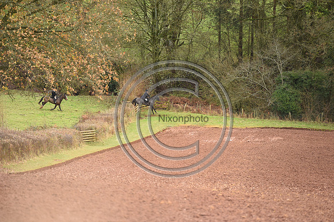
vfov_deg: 6.9
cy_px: 111
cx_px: 167
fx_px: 1854
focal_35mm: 200
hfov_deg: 10.3
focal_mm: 200
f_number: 3.5
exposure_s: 1/1000
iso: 1400
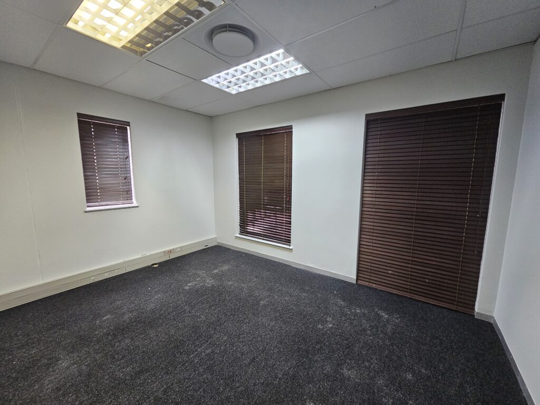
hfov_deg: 106.2
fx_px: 203
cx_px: 270
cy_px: 202
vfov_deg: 89.9
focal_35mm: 13
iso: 320
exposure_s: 1/50
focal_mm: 2.2
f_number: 2.2
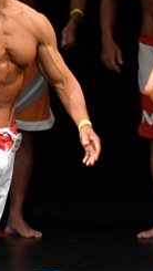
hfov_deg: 1.4
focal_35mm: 846
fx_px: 6095
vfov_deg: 2.6
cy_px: 152
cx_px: 419
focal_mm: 170
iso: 3200
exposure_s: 1/400
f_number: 5.6
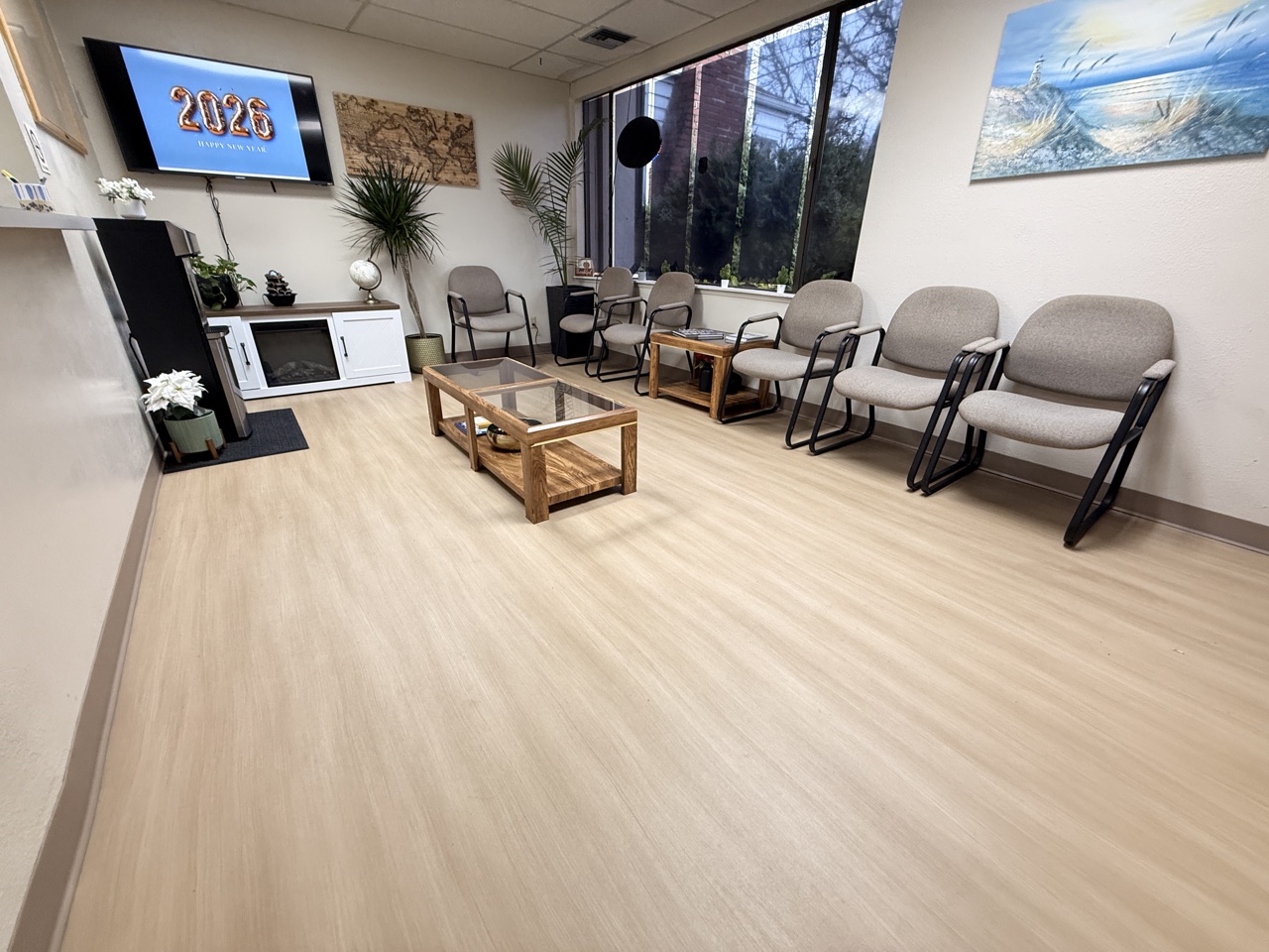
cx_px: 634
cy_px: 476
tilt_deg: -23.0
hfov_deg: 102.1
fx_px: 513
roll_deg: -1.6
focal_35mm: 14
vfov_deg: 85.7
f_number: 2.2
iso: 250
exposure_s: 1/60
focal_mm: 2.22
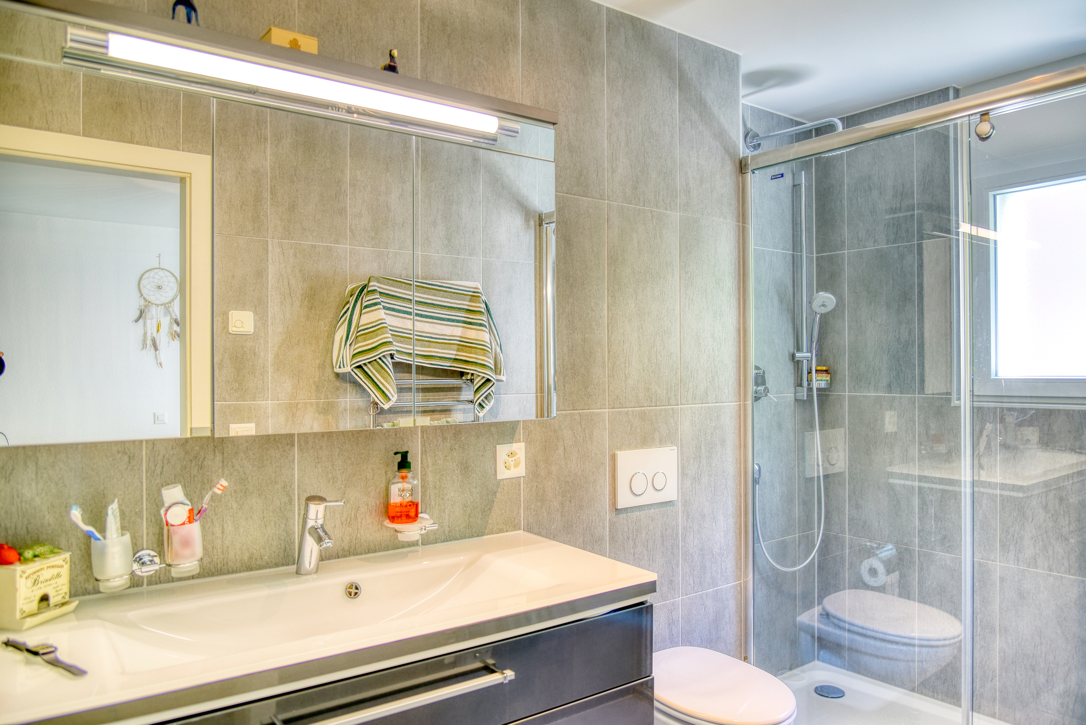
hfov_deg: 73.7
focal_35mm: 24
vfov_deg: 53.2
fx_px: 724
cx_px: 543
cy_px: 362
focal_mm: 24
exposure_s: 1/100
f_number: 5
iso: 250
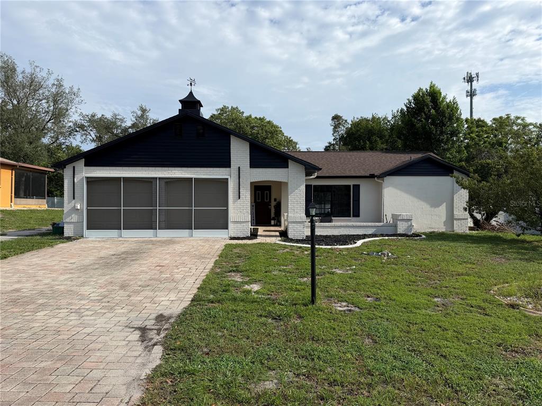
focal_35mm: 24
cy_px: 203
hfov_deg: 71.6
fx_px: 376
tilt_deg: -0.1
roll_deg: +0.2
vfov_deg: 56.8
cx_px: 271
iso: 80
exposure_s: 1/6173
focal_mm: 6.76
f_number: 1.78
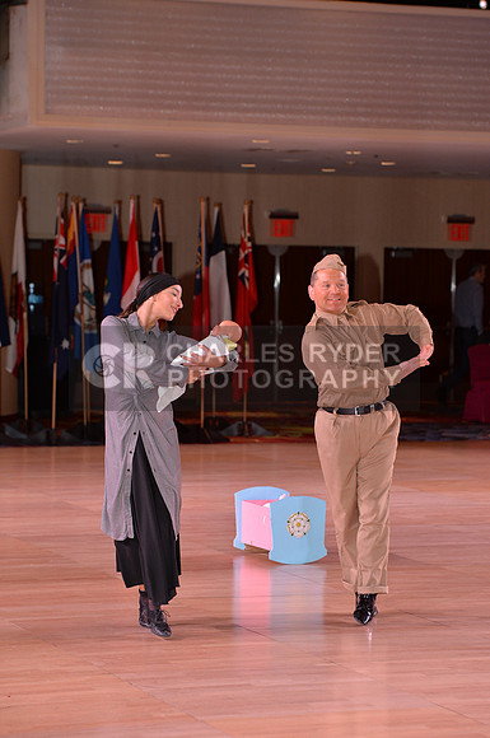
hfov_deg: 12.2
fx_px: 2293
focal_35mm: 112
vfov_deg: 18.3
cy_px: 369
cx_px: 245
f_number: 5.6
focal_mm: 112
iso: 1000
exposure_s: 1/250
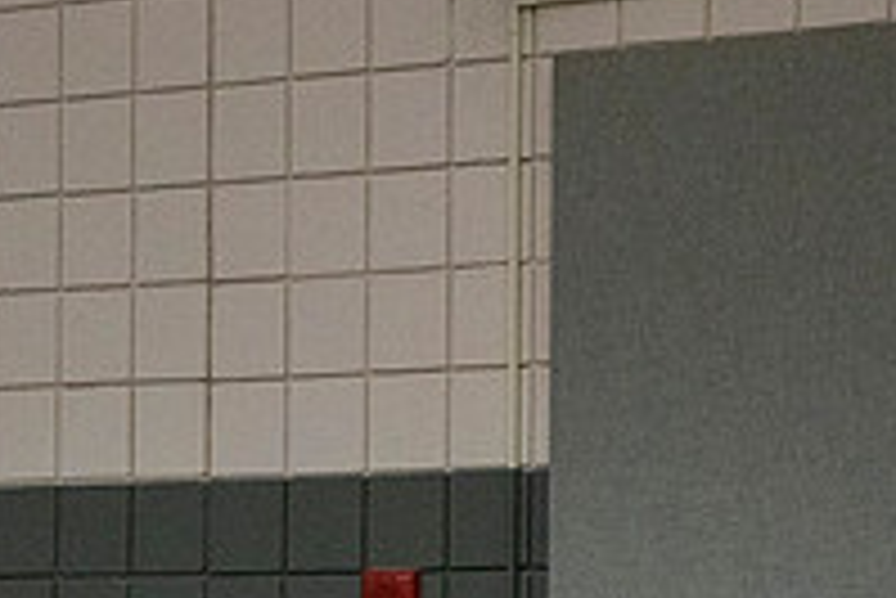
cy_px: 834
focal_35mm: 204
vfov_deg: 6.7
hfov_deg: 10.0
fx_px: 5081
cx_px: 99
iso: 10000
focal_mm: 70
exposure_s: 1/500
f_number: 4
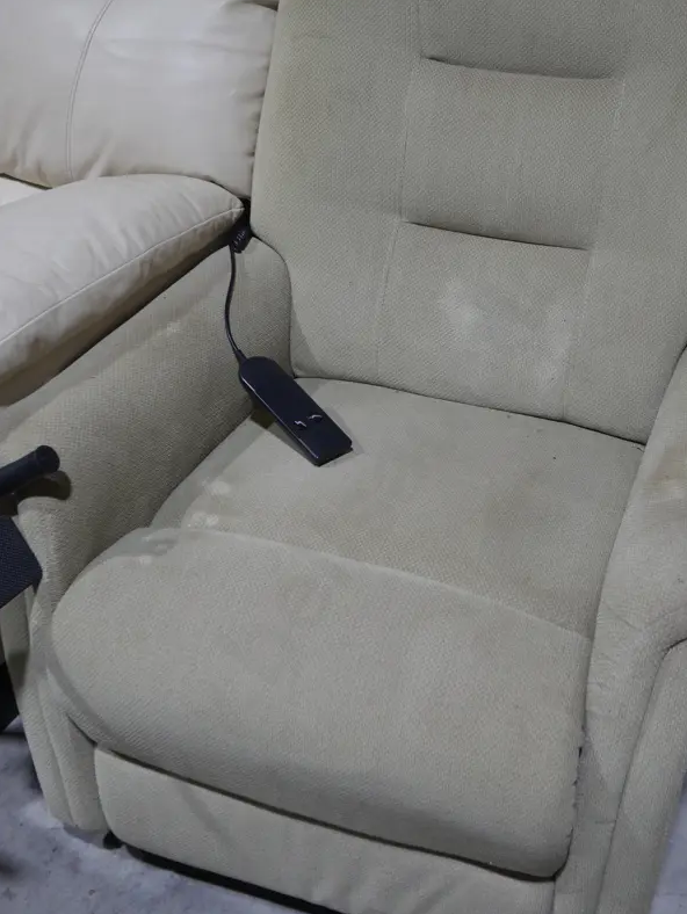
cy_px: 416
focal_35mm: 39
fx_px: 1031
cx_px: 442
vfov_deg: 47.8
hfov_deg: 36.6
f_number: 3.6
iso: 200
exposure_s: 1/80
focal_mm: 15
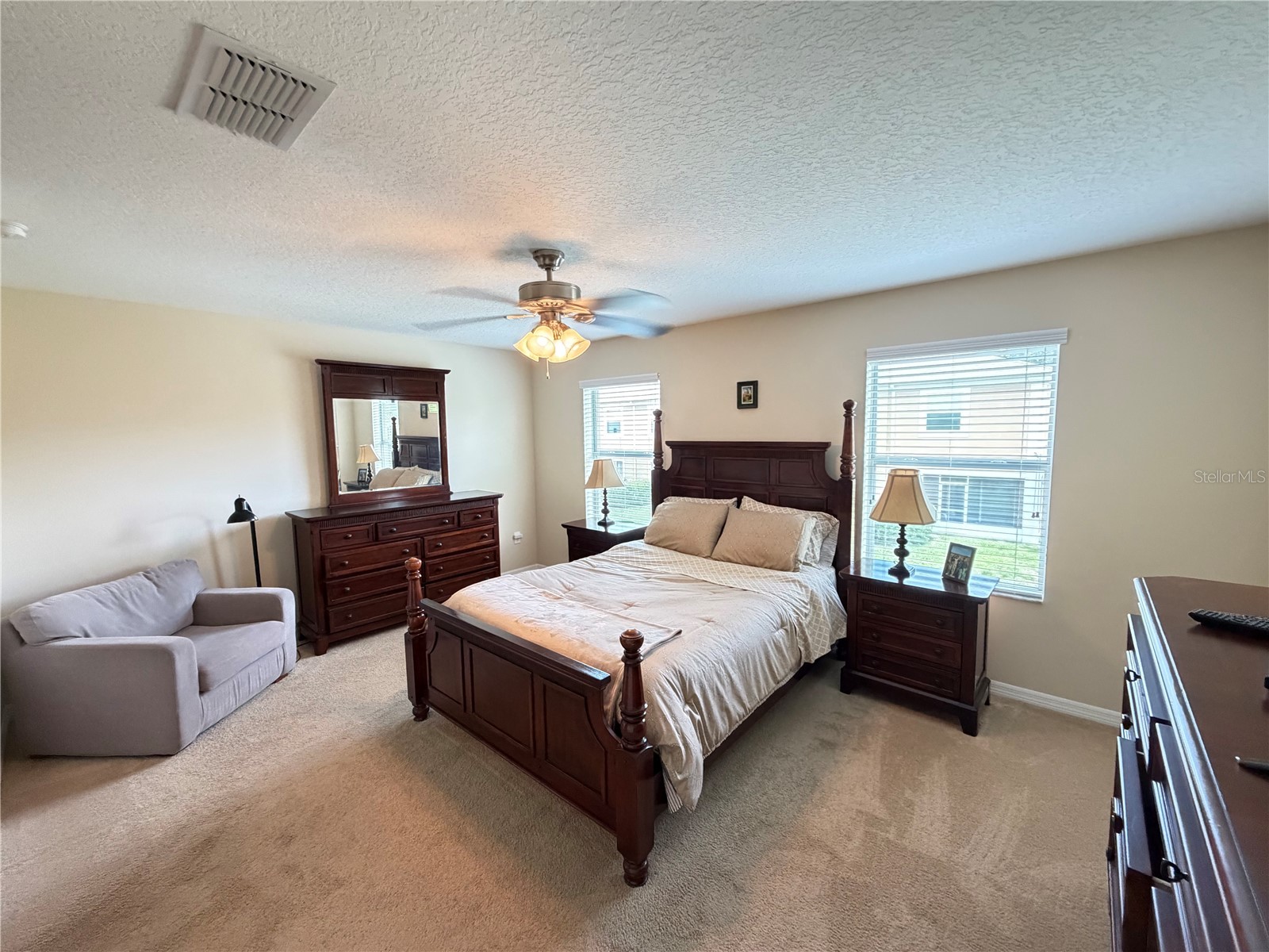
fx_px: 513
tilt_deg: -5.0
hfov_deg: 102.1
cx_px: 634
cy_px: 476
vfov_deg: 85.7
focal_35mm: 14
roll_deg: +1.4
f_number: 2.2
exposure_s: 1/60
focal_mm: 2.22
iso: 640
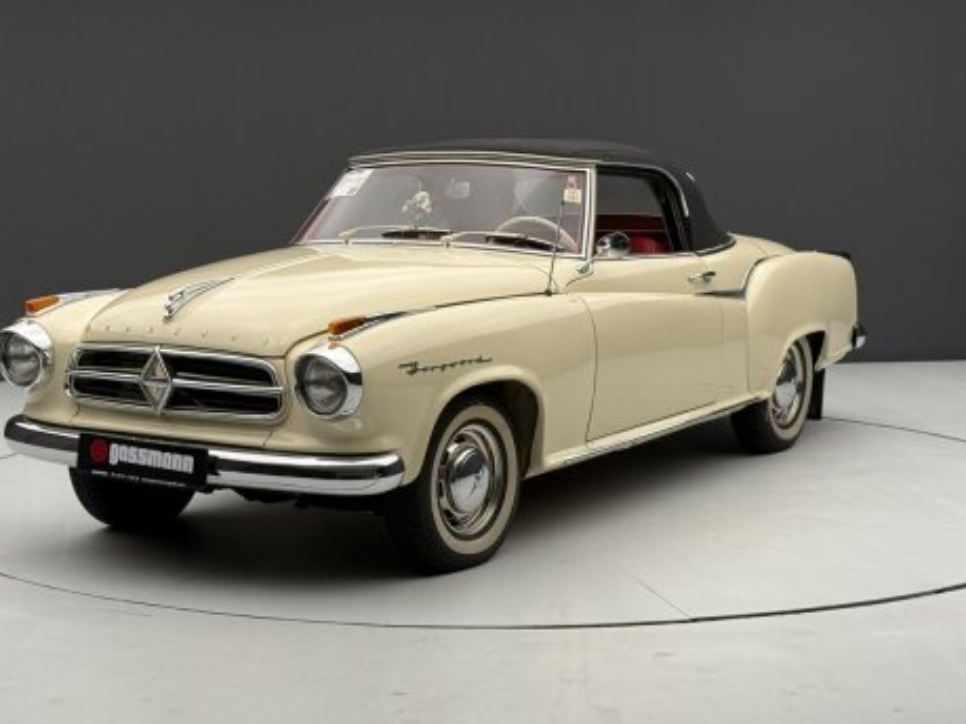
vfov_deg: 21.9
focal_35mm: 67
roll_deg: +0.2
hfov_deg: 28.9
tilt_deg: -9.7
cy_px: 448
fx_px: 1869
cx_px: 412
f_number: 1.78
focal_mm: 6.76
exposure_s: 1/99
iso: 80
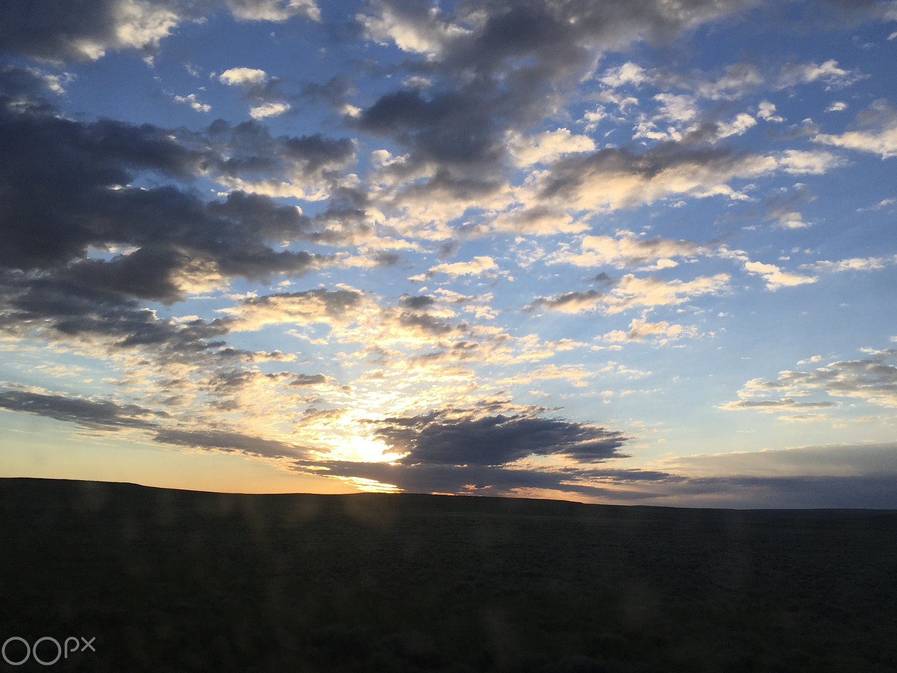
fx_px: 829
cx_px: 437
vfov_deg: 44.1
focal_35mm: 32
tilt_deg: +9.9
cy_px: 361
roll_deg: +0.5
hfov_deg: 56.8
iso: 32
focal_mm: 4.15
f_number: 2.2
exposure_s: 1/211
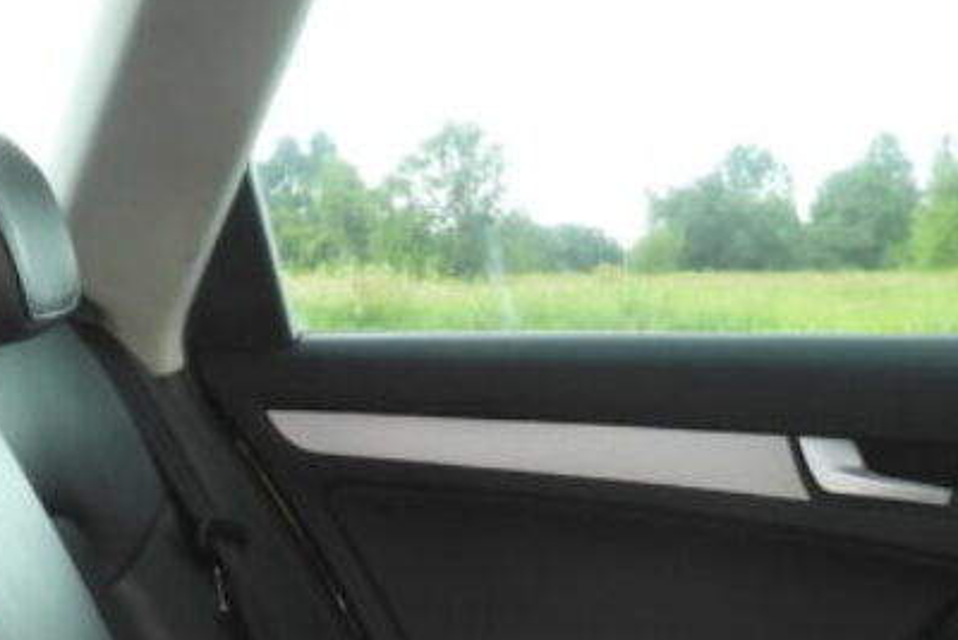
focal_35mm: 100
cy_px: 1067
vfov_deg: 12.7
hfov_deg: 20.0
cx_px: 848
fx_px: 2662
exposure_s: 1/30
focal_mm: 4.3
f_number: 2.8
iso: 125
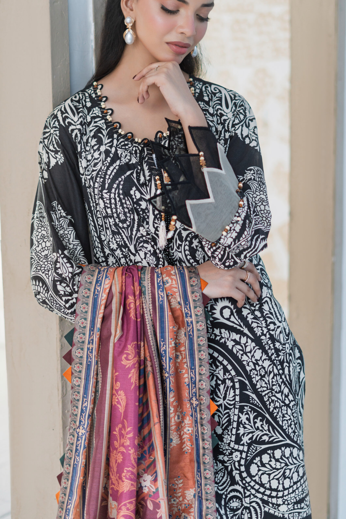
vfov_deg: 39.6
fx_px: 721
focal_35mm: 50
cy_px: 260
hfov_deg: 27.0
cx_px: 173
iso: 400
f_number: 1.8
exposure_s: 1/160
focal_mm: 50
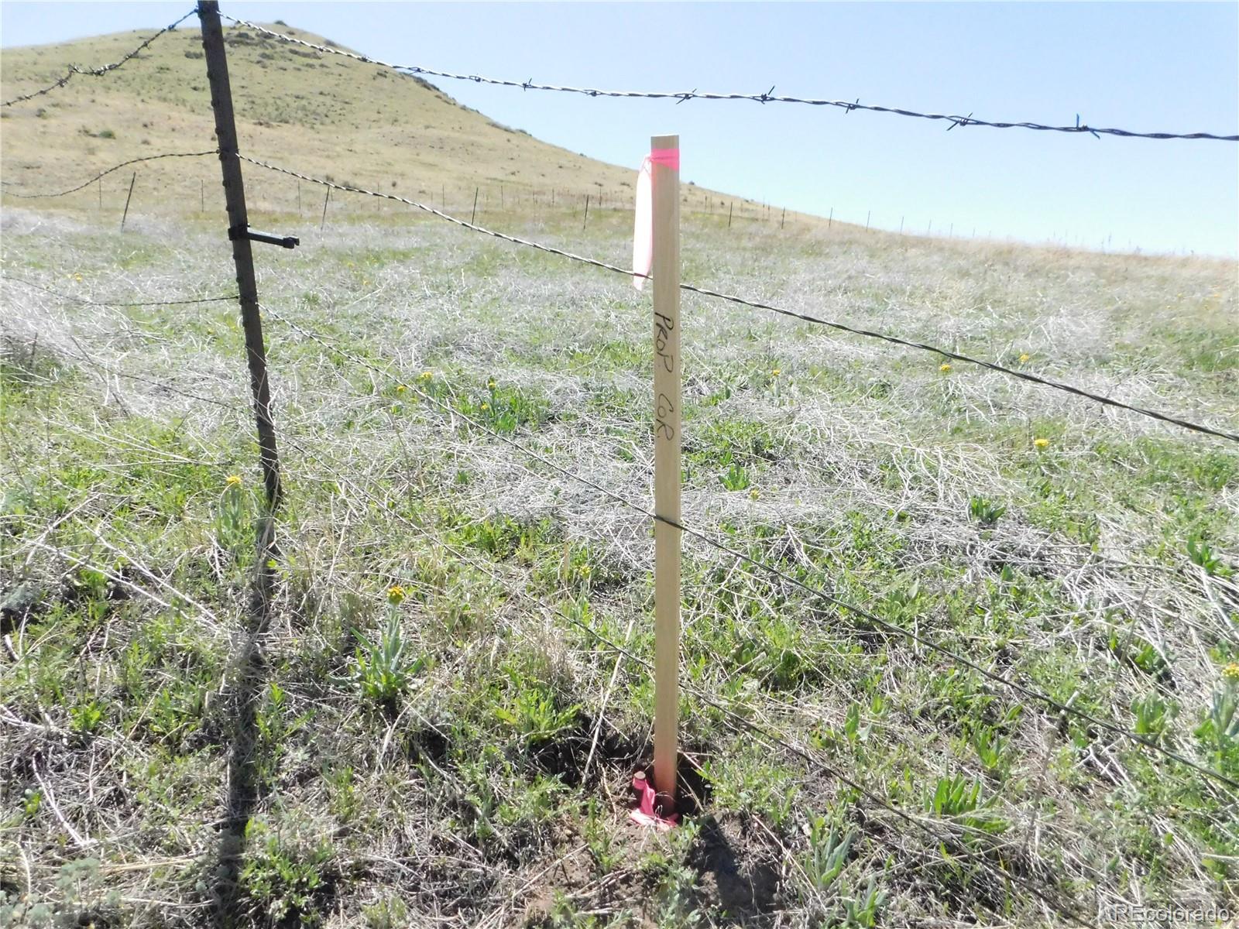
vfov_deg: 58.9
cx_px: 620
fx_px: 823
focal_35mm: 23
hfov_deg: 73.9
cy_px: 464
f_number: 6
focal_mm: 4
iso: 800
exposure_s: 1/1500
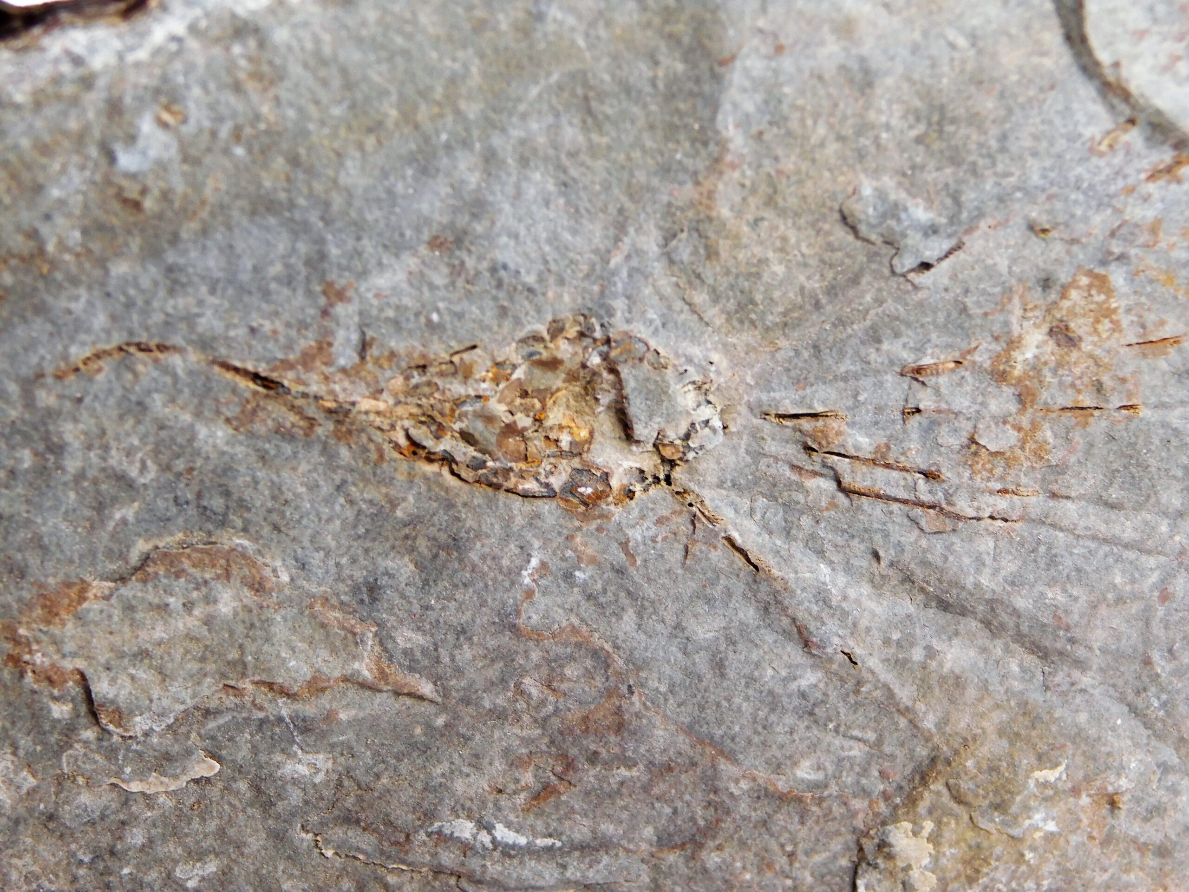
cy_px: 446
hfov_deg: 10.7
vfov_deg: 8.1
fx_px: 6320
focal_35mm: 184
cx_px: 594
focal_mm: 32.7
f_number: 5.4
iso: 125
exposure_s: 1/60
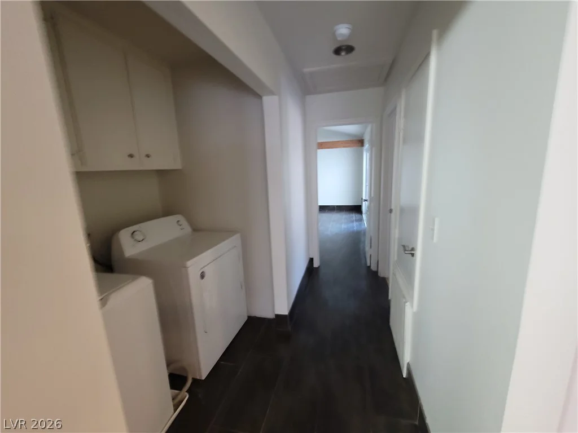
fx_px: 217
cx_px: 289
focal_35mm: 13
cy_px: 216
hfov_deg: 106.2
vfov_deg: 89.9
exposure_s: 1/30
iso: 640
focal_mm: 2.2
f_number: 2.2
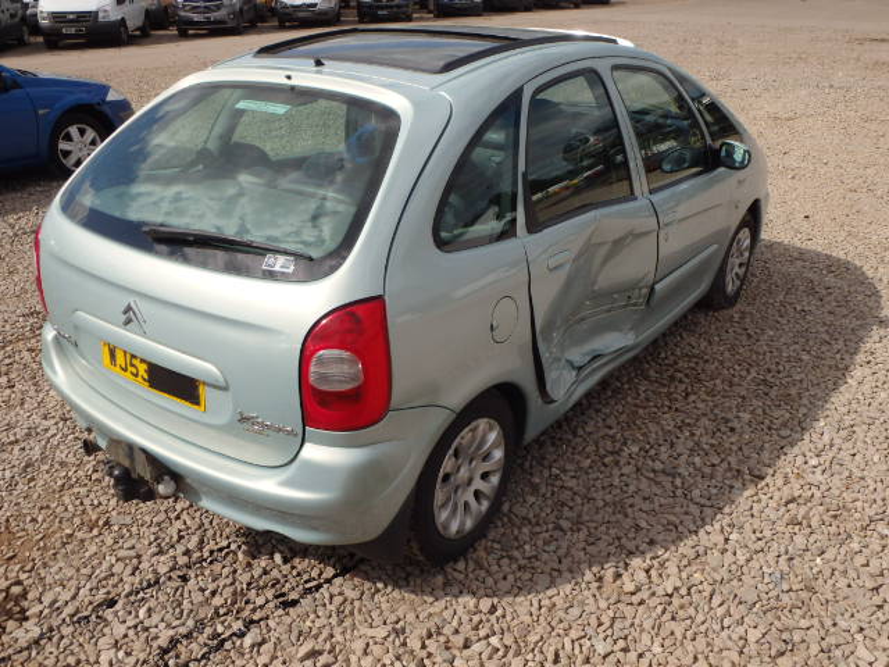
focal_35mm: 32
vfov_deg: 44.2
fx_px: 822
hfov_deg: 56.8
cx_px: 444
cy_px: 334
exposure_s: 1/125
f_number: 13
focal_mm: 5.7
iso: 125
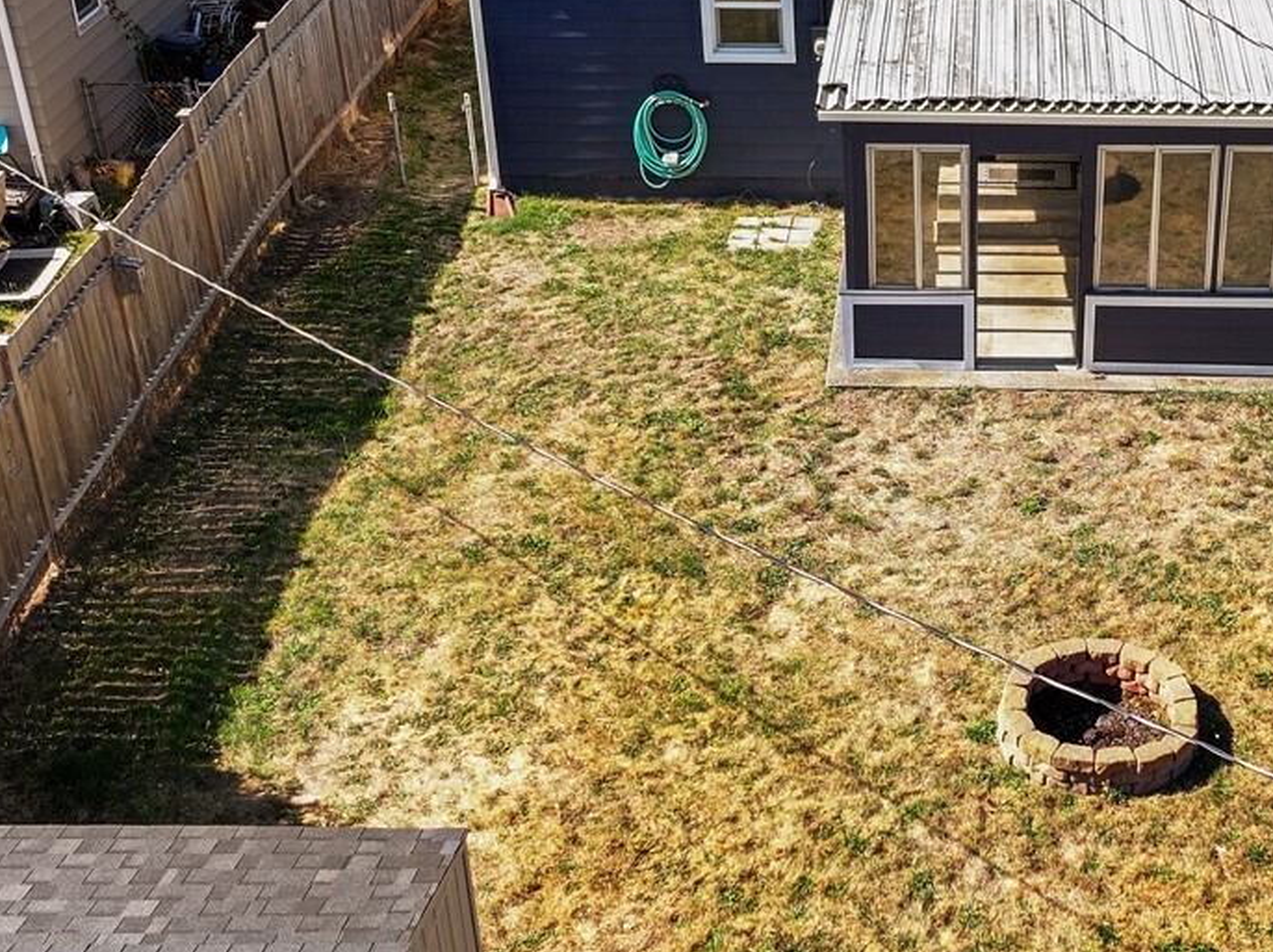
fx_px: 2057
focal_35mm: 56
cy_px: 555
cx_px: 943
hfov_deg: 33.7
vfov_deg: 26.0
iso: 110
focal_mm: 12.29
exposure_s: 1/100
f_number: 2.8
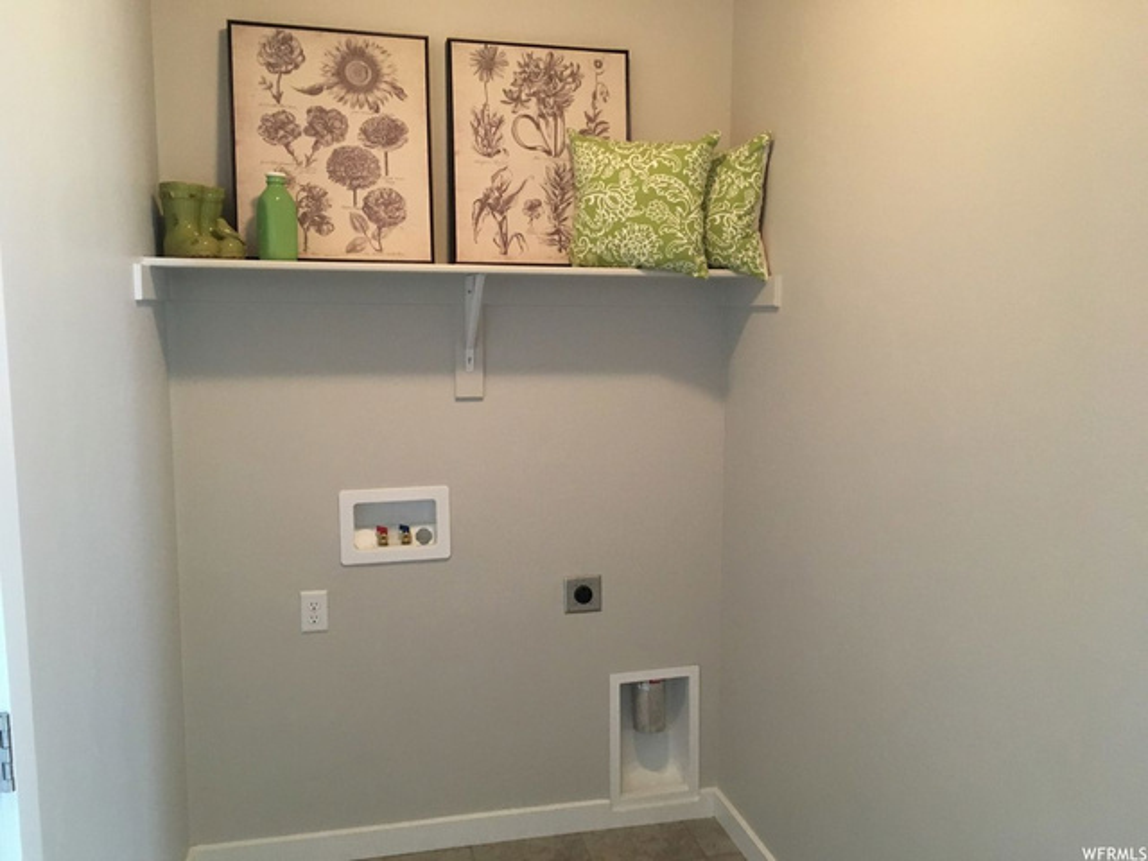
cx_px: 574
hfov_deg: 61.7
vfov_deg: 48.2
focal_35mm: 29
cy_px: 430
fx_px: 962
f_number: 2.2
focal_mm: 4.15
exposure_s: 1/30
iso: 200
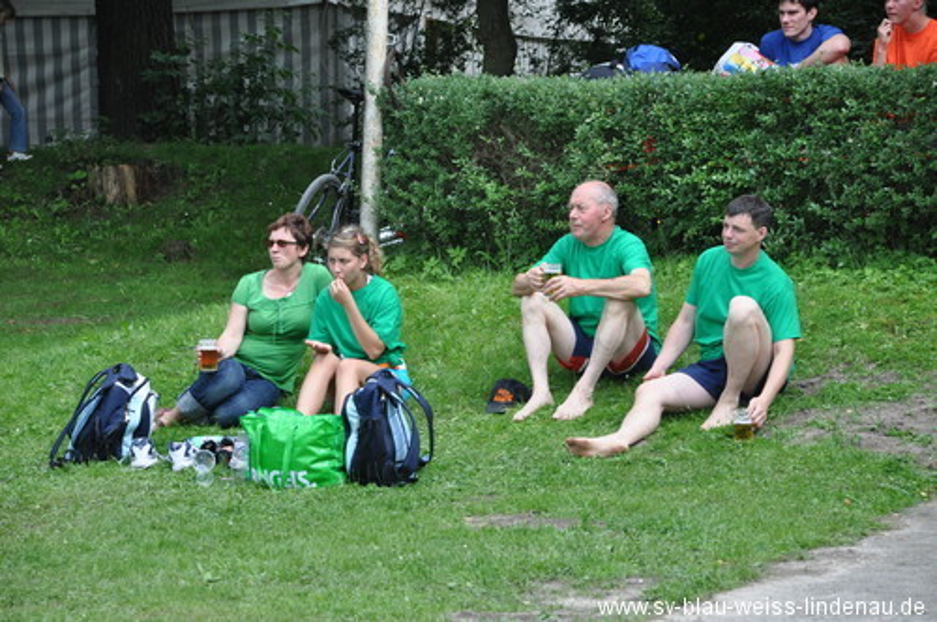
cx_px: 468
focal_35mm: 142
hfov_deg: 14.4
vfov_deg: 9.6
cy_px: 311
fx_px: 3704
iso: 800
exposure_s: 1/1000
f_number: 5.6
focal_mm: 95
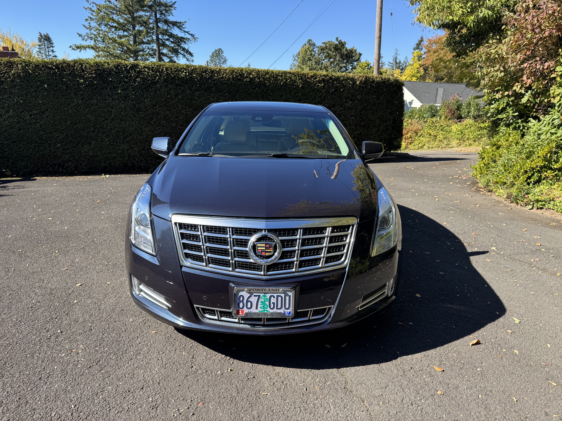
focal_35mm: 24
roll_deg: -1.6
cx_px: 281
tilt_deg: -15.7
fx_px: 390
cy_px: 210
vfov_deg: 56.8
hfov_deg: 71.6
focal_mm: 6.76
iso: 80
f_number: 1.78
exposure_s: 1/1261
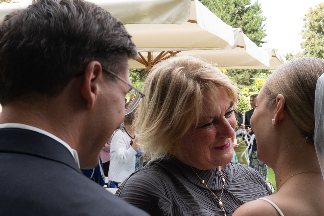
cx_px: 253
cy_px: 125
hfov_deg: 30.5
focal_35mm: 65
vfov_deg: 21.0
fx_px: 582
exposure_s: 1/30
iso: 80
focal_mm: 19.5
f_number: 7.1
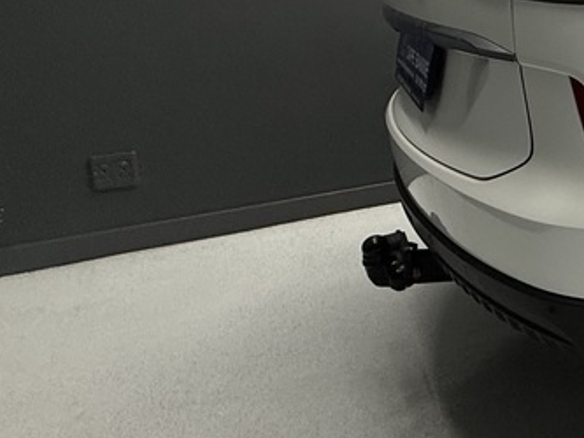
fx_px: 726
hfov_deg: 30.0
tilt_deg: -7.7
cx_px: 833
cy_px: 42
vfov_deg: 32.0
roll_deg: +0.9
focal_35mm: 43
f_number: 2.2
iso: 160
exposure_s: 1/100
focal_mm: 2.22
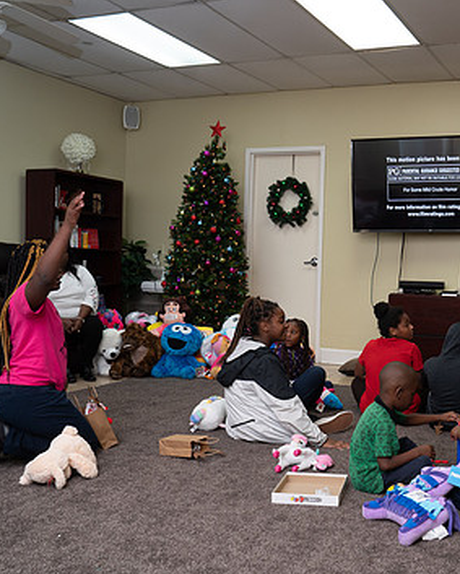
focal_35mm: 37
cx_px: 413
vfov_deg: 49.0
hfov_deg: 37.6
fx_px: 629
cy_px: 313
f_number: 5
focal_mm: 24
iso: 640
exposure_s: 1/80
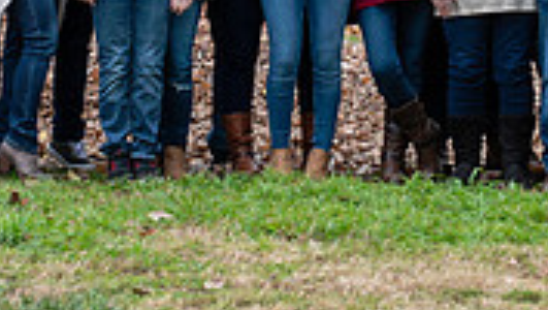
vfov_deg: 3.6
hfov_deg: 6.4
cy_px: -203
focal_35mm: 336
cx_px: 365
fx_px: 4888
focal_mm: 98
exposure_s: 1/125
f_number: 4
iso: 200
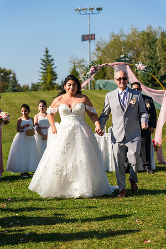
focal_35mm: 103
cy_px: 124
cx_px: 83
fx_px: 712
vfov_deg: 19.8
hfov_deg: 13.3
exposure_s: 1/2000
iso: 250
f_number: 5
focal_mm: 103
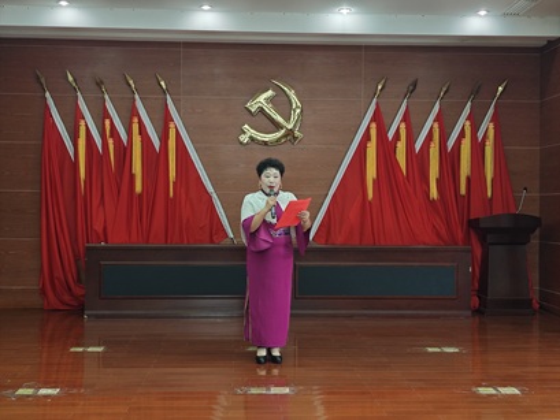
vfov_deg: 31.5
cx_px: 280
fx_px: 744
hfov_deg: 41.2
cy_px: 210
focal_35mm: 46
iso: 200
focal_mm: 6.55
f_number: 1.6
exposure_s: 1/100
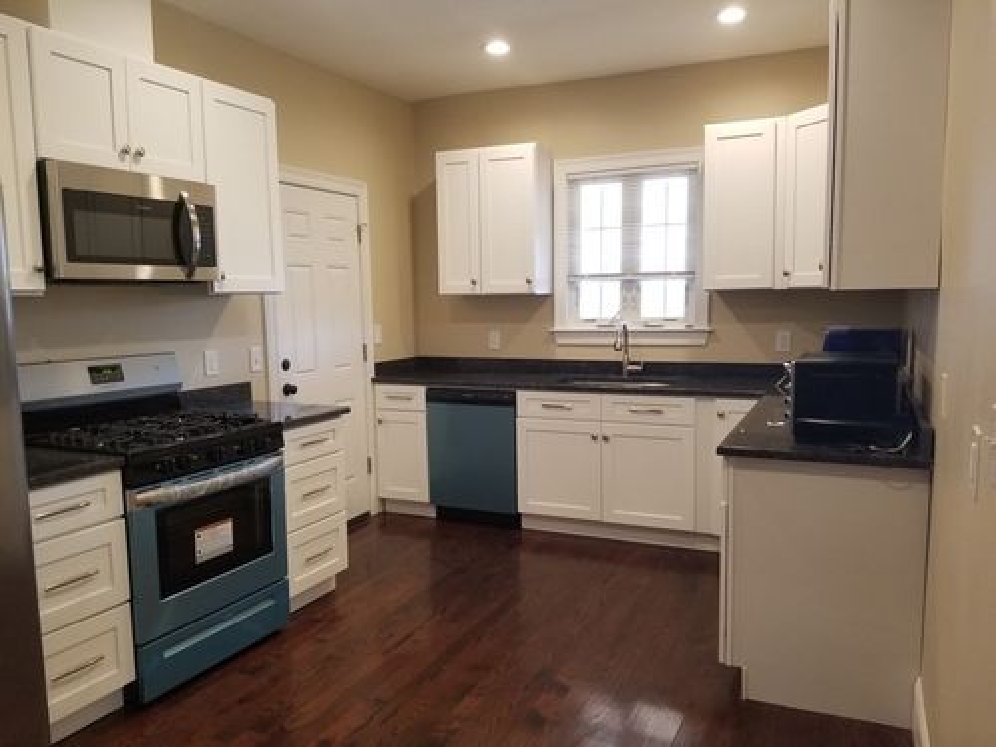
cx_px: 498
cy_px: 374
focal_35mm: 26
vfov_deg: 53.1
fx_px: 748
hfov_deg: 67.3
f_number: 1.7
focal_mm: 4.3
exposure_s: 1/40
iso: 160
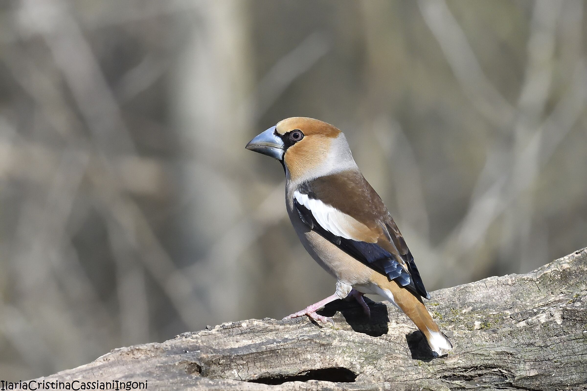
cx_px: 294
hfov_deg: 2.6
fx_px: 13043
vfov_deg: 1.7
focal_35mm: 800
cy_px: 196
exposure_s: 1/2000
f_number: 8
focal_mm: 400
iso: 4000
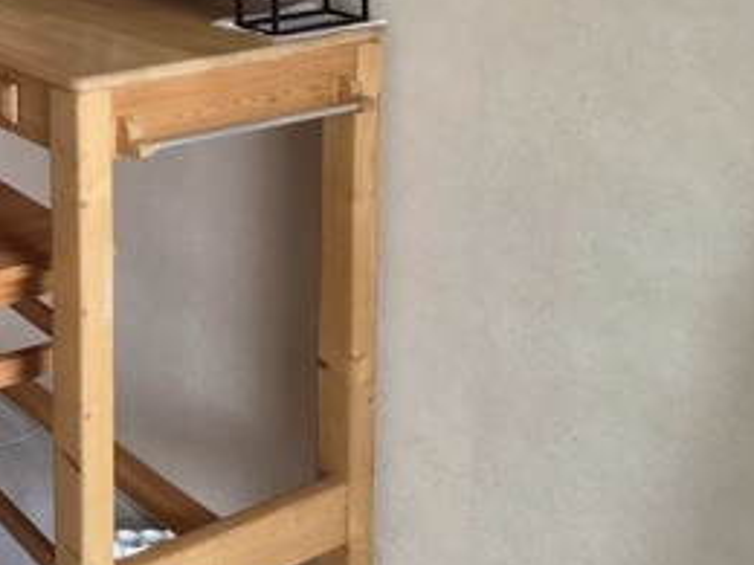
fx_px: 871
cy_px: -174
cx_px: -374
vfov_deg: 29.0
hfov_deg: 29.1
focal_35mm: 40
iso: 400
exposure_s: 1/100
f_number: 2.2
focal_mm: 2.2
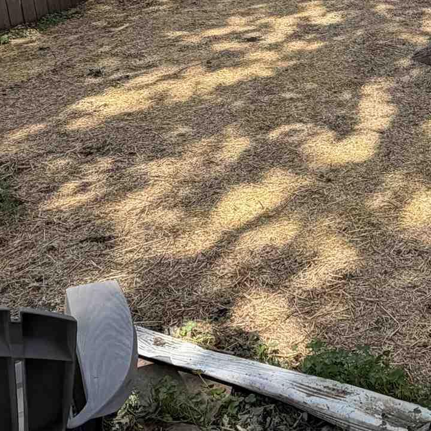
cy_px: 28
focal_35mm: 53
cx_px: 442
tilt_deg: -13.6
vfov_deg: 30.5
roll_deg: +2.0
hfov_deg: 29.8
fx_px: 747
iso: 40
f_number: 2.2
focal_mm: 2.22
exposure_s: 1/559
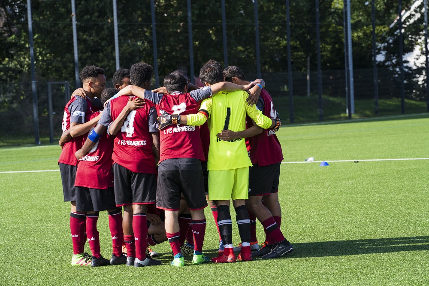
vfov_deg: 7.7
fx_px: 2132
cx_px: 214
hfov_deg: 11.5
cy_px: 143
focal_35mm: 179
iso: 1250
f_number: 9
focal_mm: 179
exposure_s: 1/1250
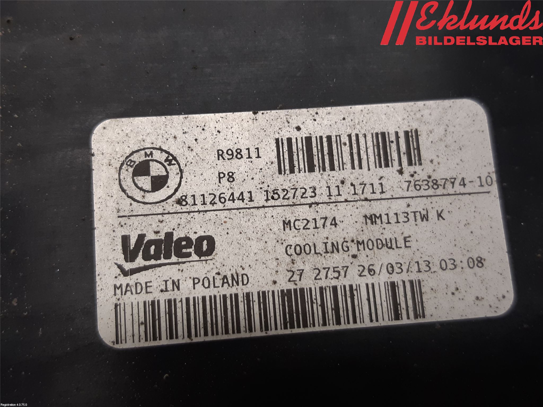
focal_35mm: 26
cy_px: 204
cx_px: 272
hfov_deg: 67.3
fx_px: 408
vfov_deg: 53.1
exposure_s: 1/50
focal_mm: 3.93
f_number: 1.7
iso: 40
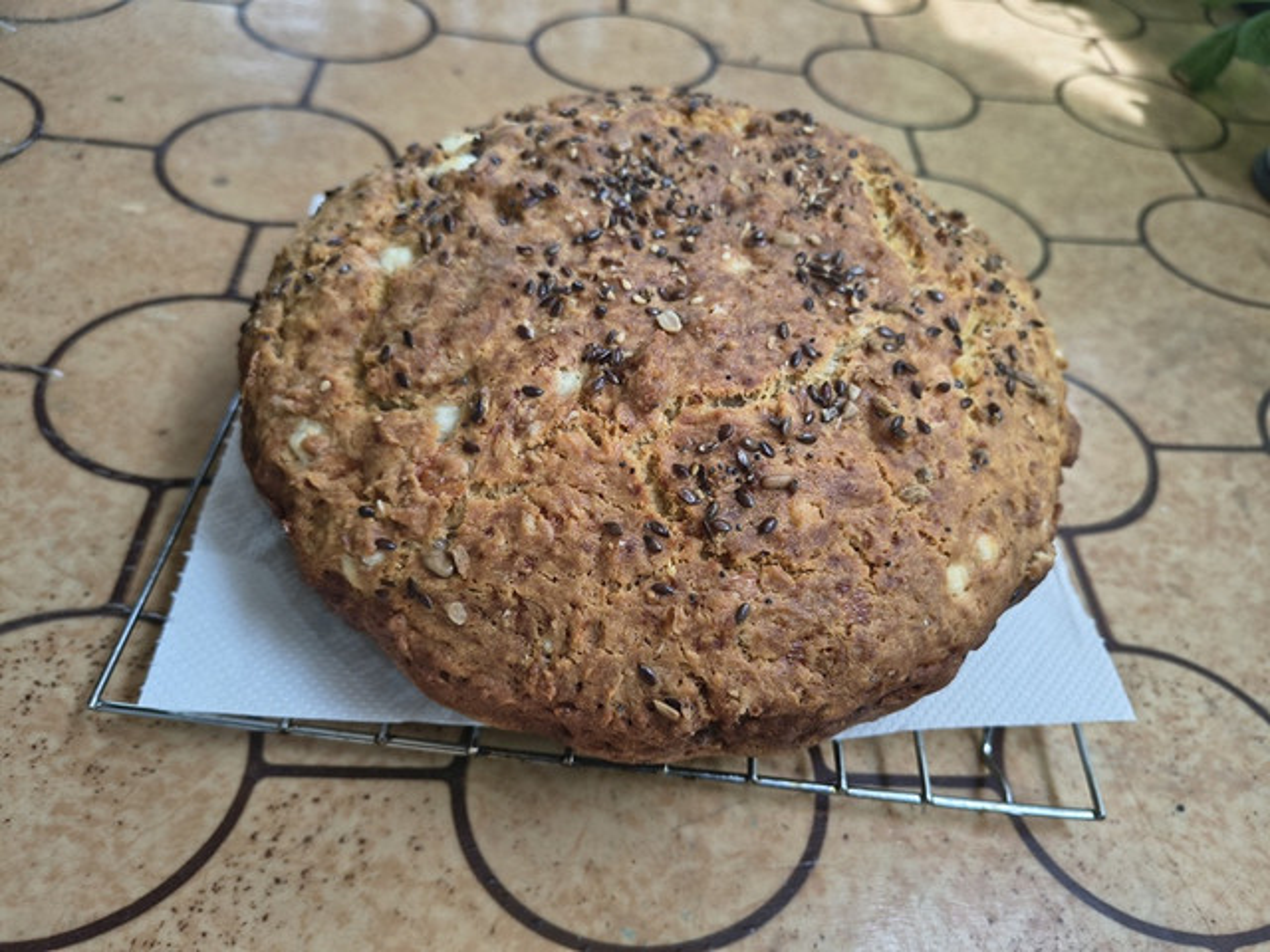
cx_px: 635
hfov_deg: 71.6
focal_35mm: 24
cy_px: 476
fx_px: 881
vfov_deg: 56.8
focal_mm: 5.56
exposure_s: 1/100
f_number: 1.8
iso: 115
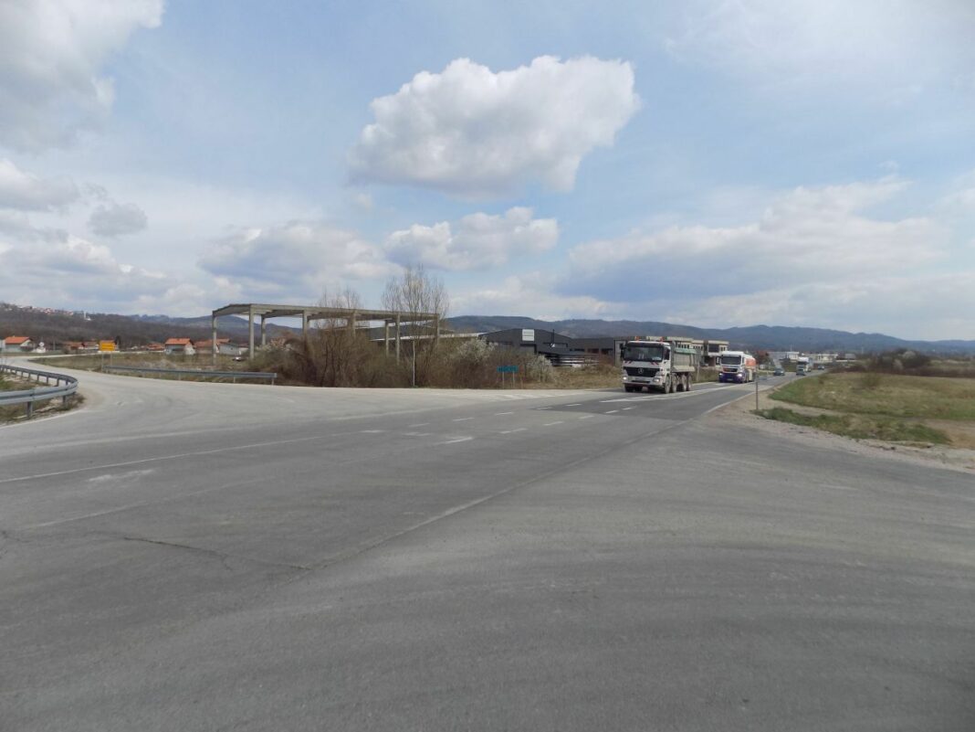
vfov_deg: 58.9
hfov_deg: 73.9
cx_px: 488
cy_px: 366
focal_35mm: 23
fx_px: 648
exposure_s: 1/160
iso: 80
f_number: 9.9
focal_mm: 4
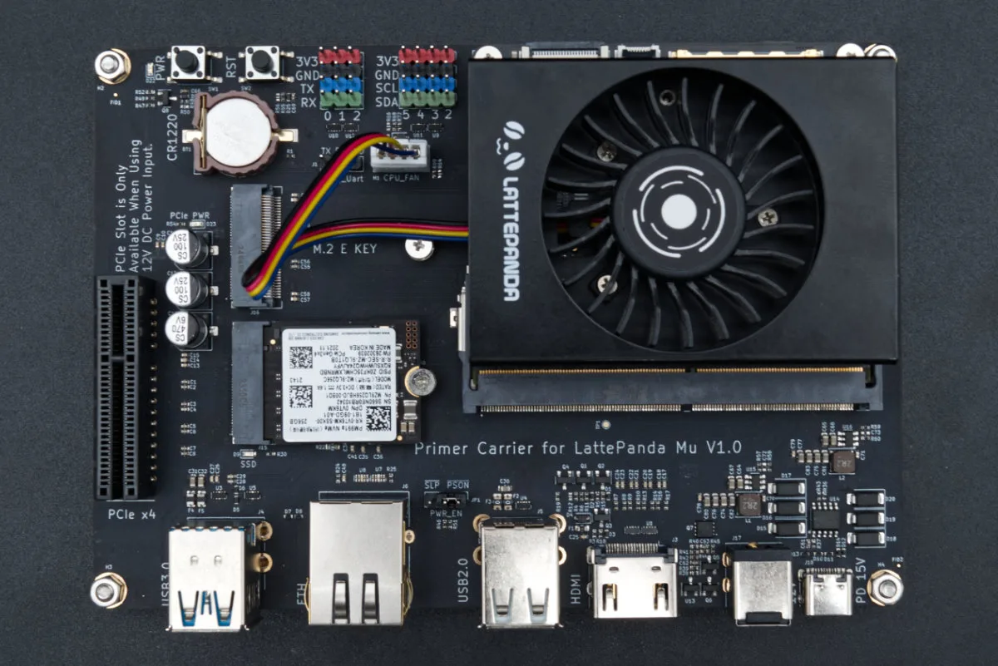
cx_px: 499
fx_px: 1206
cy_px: 333
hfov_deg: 44.9
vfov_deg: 30.9
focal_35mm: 44
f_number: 14
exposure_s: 1/40
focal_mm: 29
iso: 400
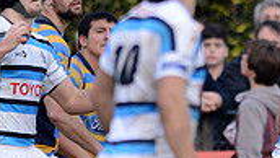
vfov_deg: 0.8
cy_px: -66
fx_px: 11047
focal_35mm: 1487
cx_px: 234
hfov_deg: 1.5
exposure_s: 1/1250
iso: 800
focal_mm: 420
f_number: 4
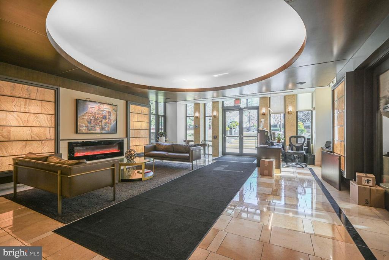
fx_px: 173
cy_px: 130
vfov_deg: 73.8
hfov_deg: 96.7
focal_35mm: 16
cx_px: 194
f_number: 9
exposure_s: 1/10
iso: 200
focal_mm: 16
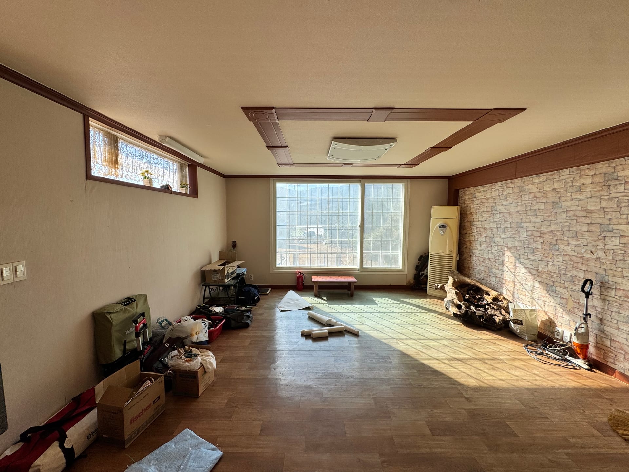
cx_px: 314
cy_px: 236
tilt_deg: -3.2
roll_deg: +0.3
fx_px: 254
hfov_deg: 102.1
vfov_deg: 85.7
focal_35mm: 14
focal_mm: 2.22
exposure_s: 1/512
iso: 40
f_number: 2.2
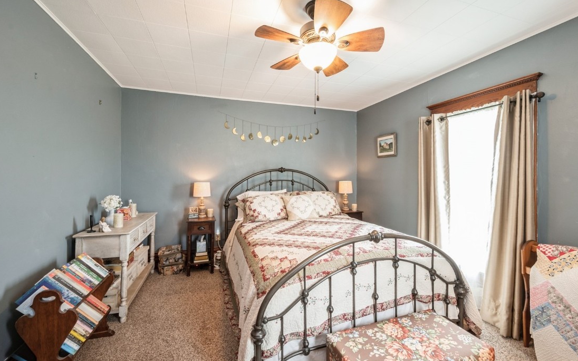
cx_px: 290
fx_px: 236
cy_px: 173
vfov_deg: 74.8
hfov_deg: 101.5
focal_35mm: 15
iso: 200
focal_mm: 14
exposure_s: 1.3
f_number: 8
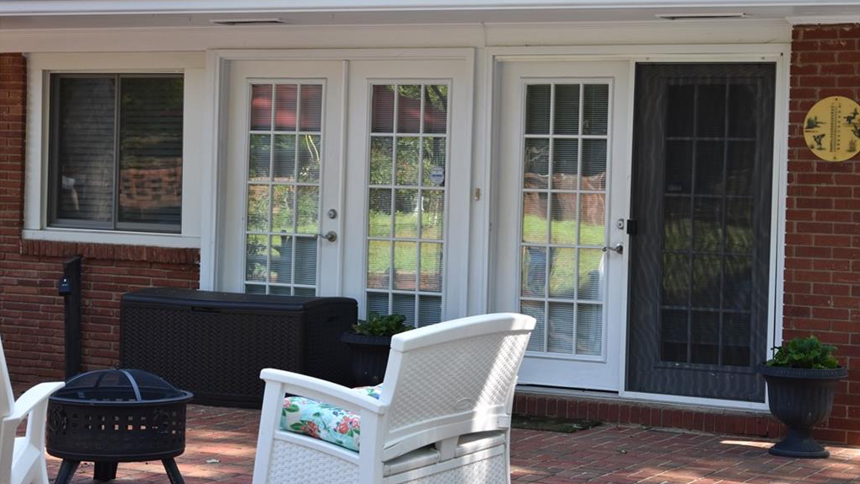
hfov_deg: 25.9
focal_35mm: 82
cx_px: 430
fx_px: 1870
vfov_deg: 14.7
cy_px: 212
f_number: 7.1
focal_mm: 52
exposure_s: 1/200
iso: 400
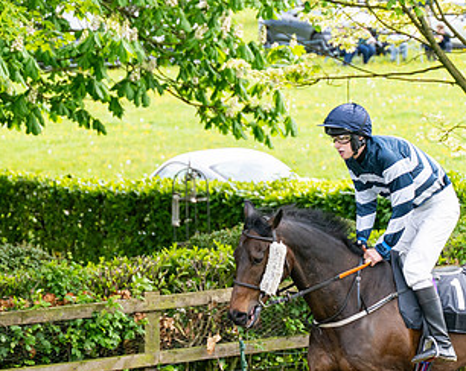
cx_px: 475
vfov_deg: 5.7
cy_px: 311
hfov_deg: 7.2
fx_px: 3705
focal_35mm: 269
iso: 400
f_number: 4
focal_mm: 98
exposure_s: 1/1250
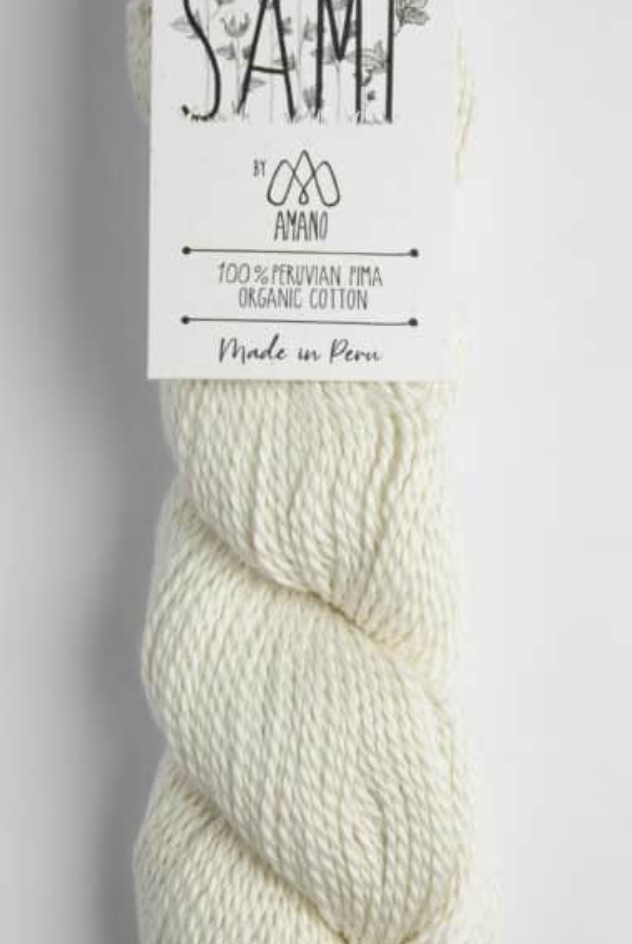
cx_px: 291
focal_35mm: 172
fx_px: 4518
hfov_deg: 8.0
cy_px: 444
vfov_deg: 11.9
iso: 100
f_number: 13
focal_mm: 85
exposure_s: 1/200
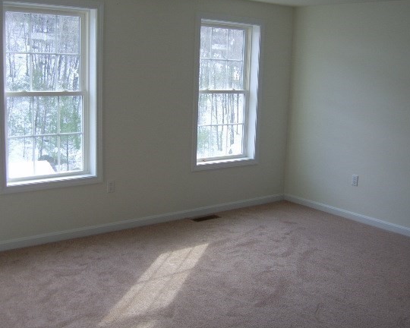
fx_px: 534
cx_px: 219
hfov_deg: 42.0
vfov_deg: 34.2
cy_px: 162
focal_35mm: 44
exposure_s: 1/100
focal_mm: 7.8
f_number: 3.2
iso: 50
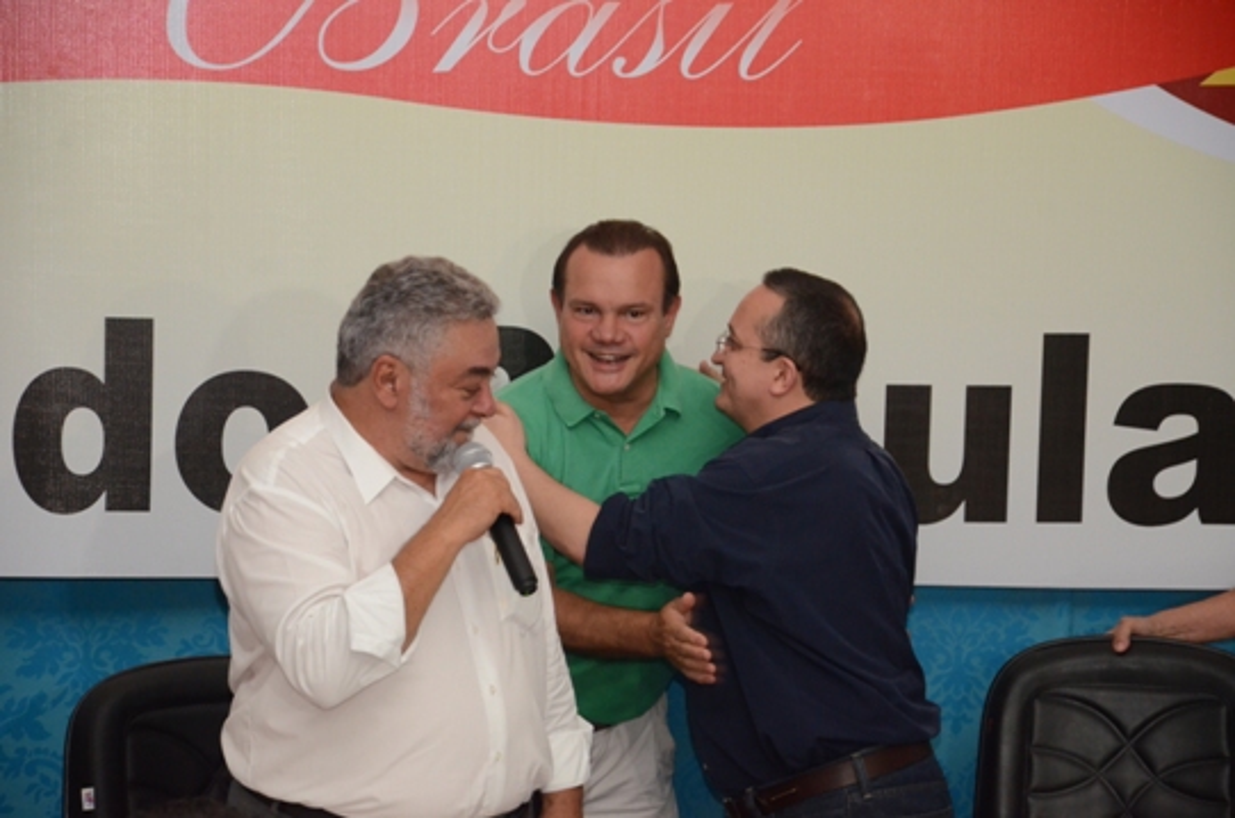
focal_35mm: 158
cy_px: 409
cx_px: 618
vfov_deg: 8.7
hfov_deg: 13.1
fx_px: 5392
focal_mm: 105
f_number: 5.6
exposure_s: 1/60
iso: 2500
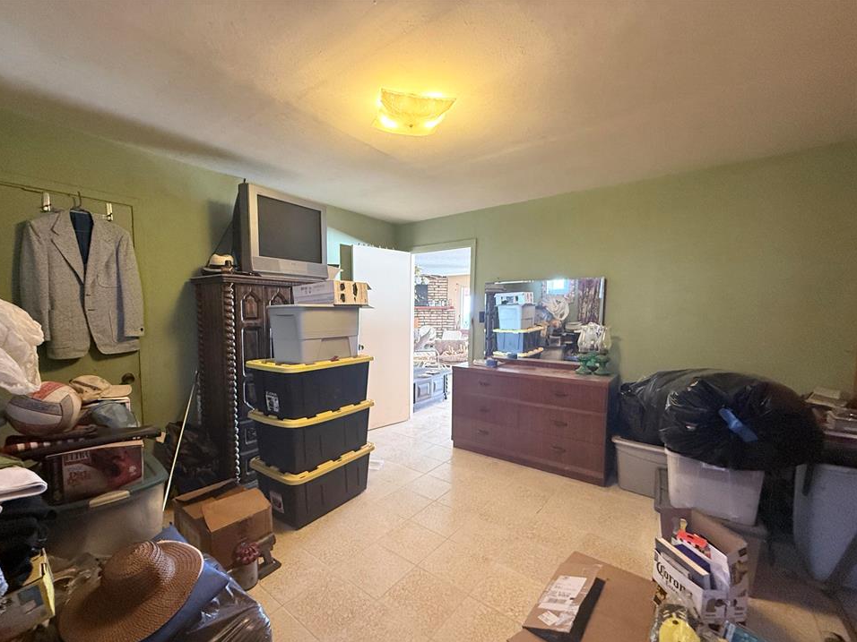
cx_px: 399
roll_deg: +0.1
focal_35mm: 15
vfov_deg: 81.6
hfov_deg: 98.0
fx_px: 371
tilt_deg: -4.6
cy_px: 342
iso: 400
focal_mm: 2.22
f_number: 2.2
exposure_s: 1/60
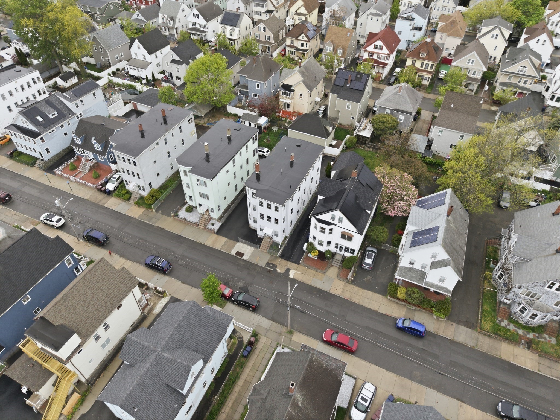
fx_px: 388
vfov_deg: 56.8
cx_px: 280
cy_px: 210
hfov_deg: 71.6
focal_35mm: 24
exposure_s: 1/1000
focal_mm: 8.7
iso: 110
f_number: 1.8
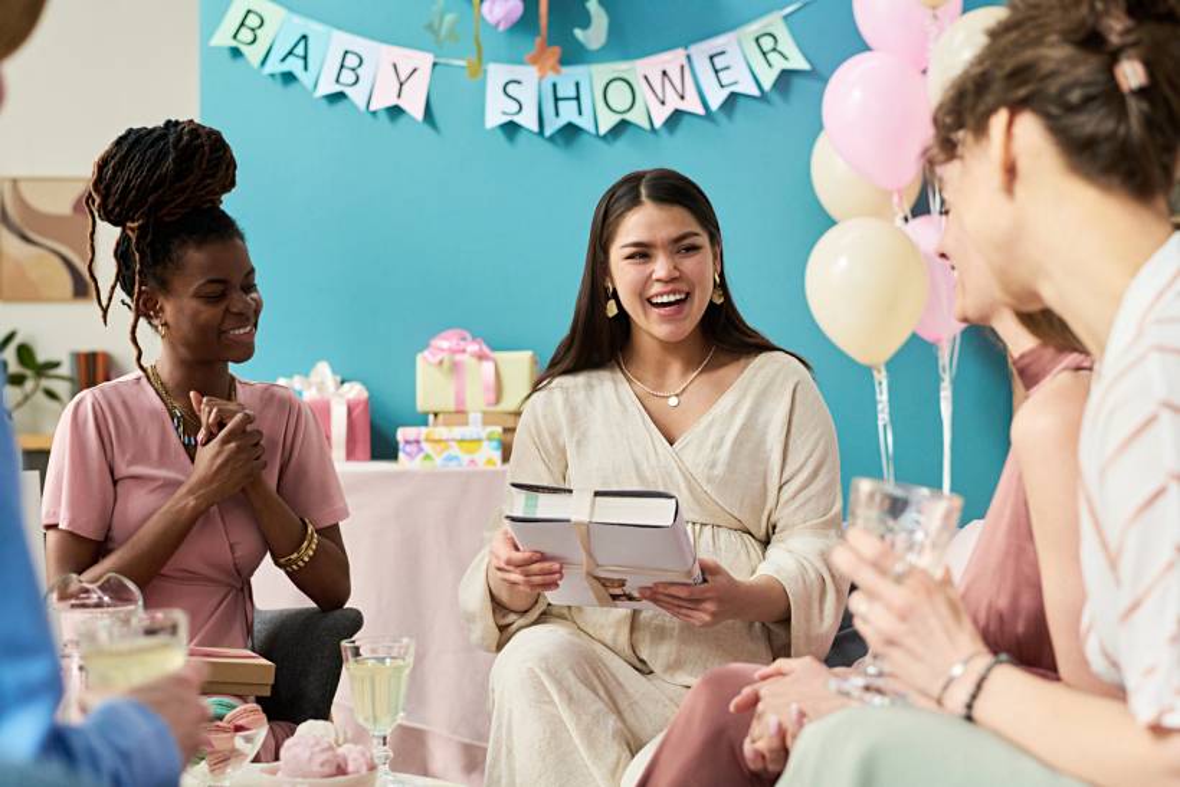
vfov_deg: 23.4
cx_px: 590
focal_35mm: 58
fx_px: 1901
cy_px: 394
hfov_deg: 34.5
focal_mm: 58
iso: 1250
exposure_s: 1/200
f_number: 3.5
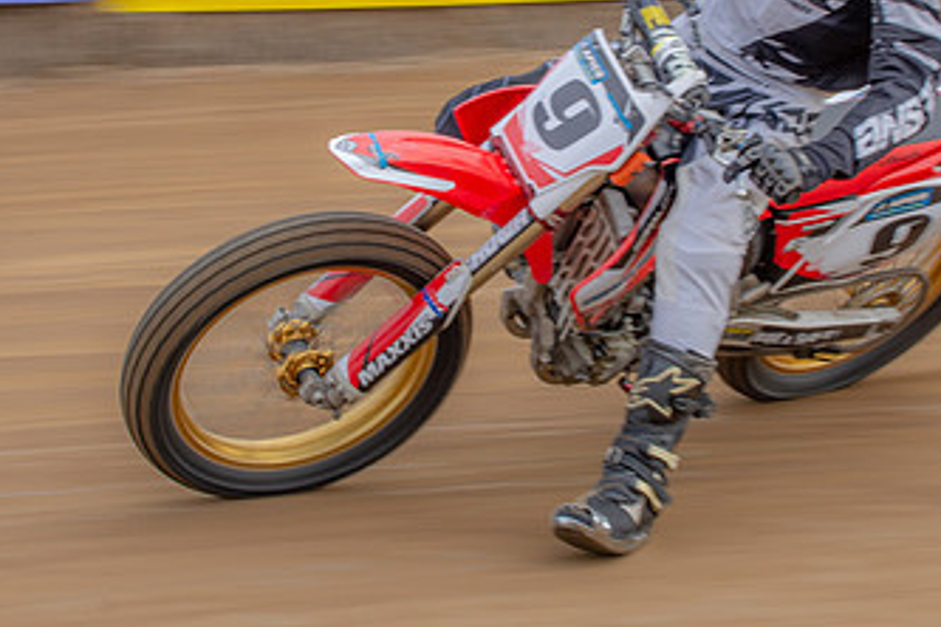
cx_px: 515
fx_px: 3894
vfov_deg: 9.2
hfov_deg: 13.8
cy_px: 141
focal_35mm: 149
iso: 200
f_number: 13
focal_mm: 50
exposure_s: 1/100
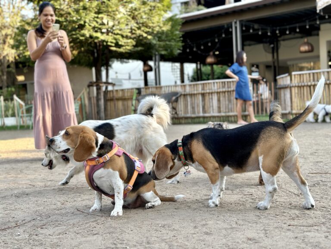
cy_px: 124
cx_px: 166
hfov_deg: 39.7
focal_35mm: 48
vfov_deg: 30.3
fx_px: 459
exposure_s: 1/361
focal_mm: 6.86
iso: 80
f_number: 1.78
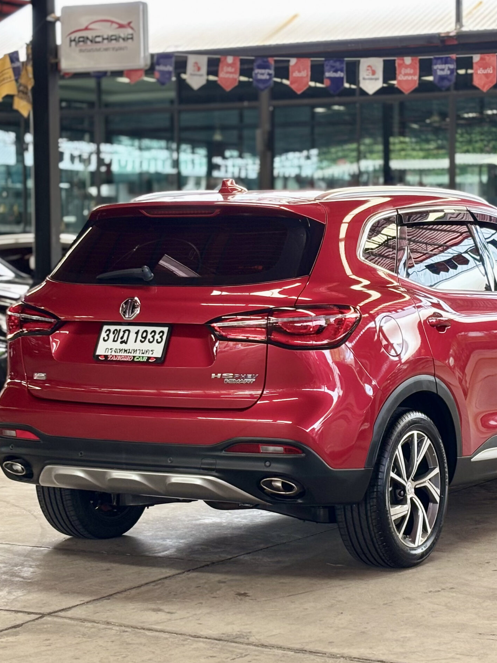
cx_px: 330
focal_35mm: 70
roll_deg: +0.6
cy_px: 329
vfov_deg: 27.8
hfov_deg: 20.9
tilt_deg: -3.2
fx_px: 1340
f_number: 1.6
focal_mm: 5.96
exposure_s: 1/77
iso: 50
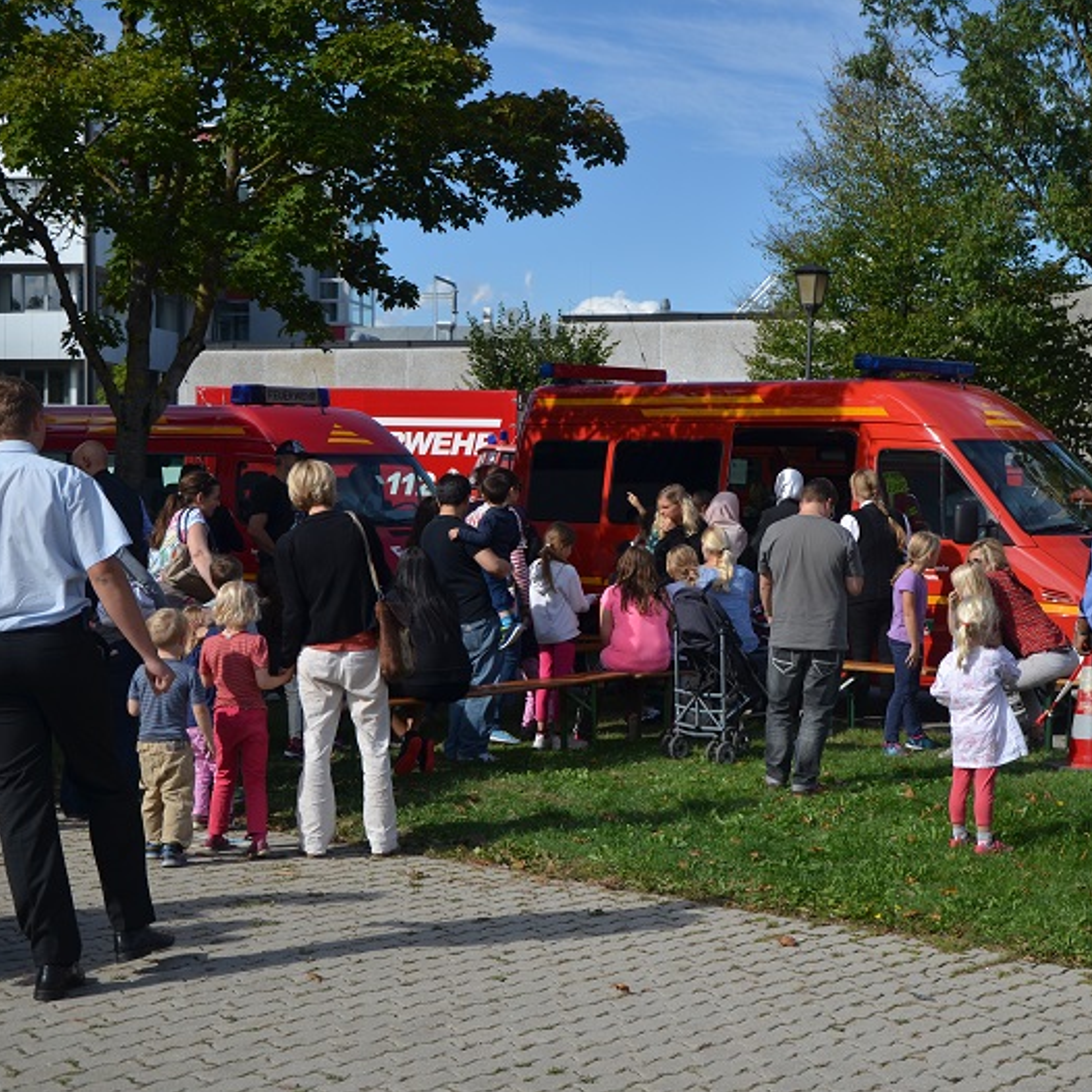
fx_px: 2070
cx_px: 691
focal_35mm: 58
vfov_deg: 29.6
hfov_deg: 29.4
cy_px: 545
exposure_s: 1/1250
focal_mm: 30
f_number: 4.2
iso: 125
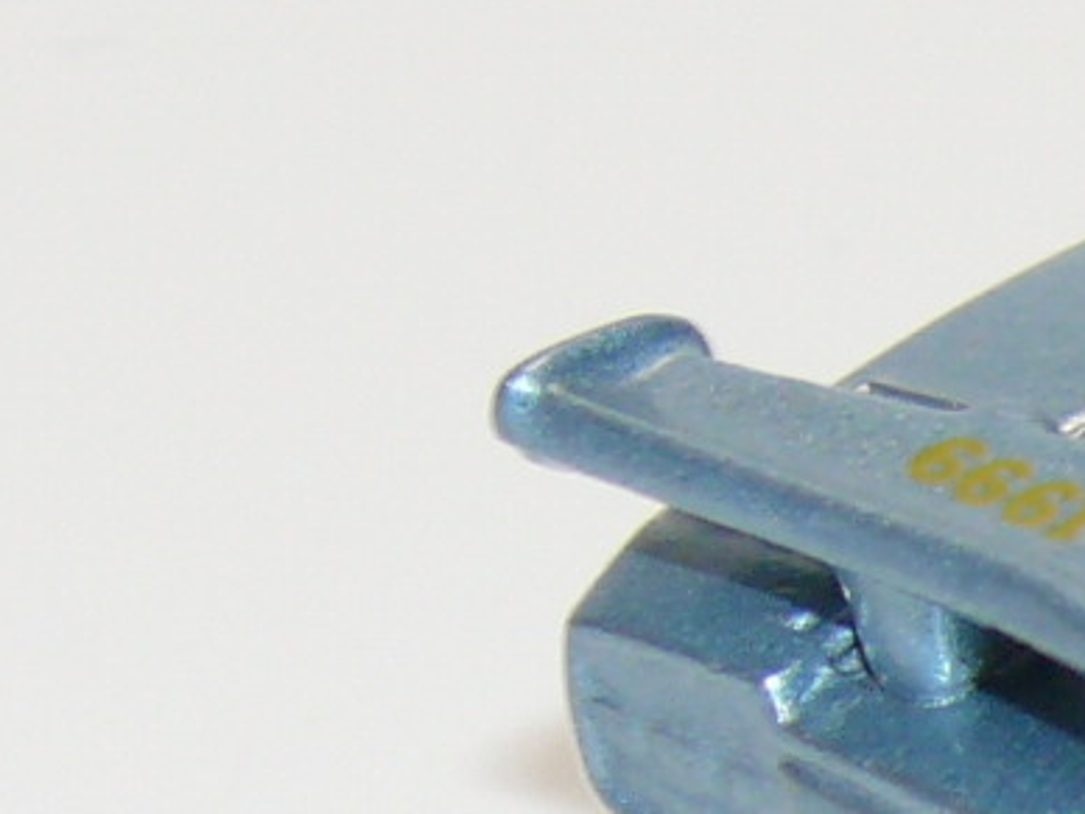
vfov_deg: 3.5
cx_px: 2164
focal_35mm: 421
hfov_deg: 4.6
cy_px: 478
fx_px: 13196
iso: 100
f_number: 4
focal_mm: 13.3
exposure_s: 1/30
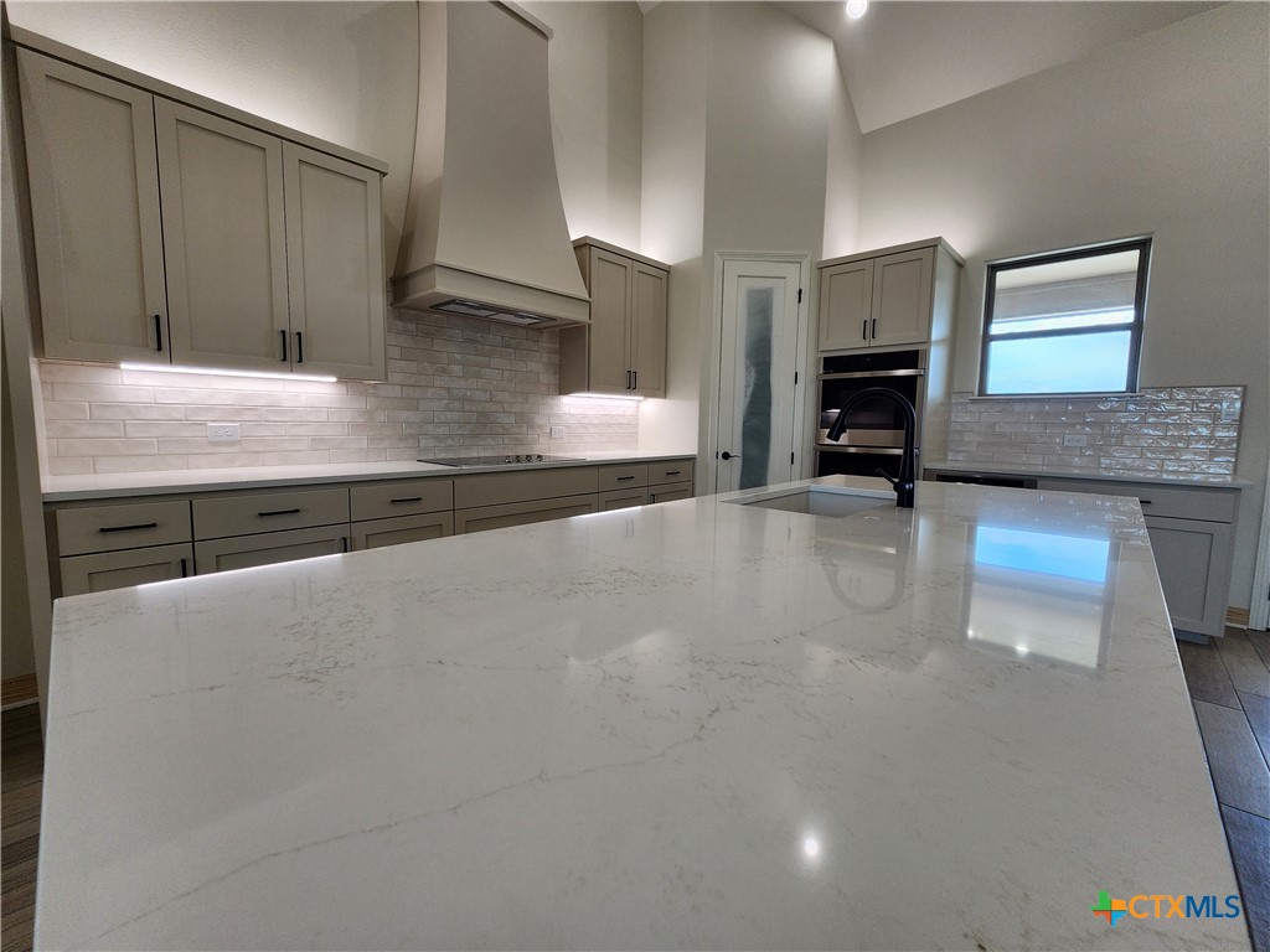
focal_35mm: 13
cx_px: 635
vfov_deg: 89.9
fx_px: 477
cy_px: 476
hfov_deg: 106.2
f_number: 2.2
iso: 100
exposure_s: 1/120
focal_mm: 2.2
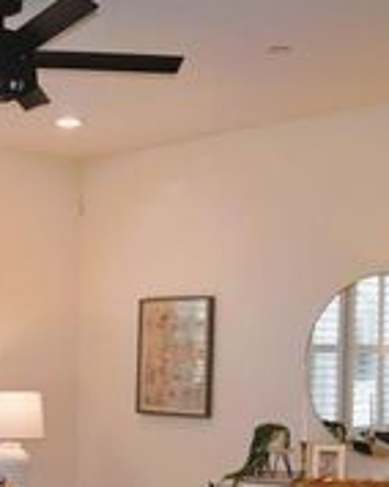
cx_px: -36
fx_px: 1024
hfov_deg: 20.5
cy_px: 384
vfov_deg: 26.3
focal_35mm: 71
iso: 220
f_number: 3.5
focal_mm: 18
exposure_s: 1/125
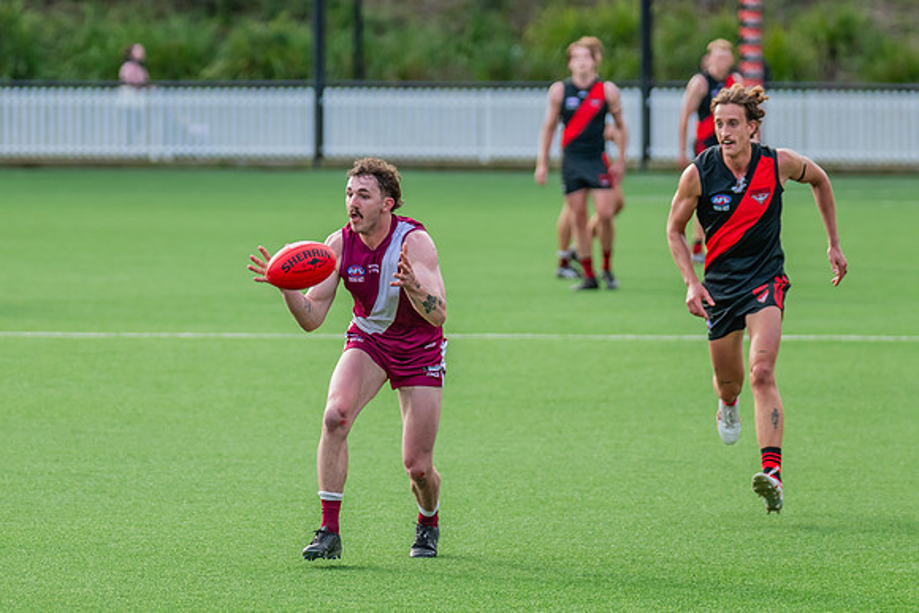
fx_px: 9083
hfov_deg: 5.8
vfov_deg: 3.9
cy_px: 272
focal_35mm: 356
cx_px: 301
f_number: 4.5
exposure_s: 1/1250
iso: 800
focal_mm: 240
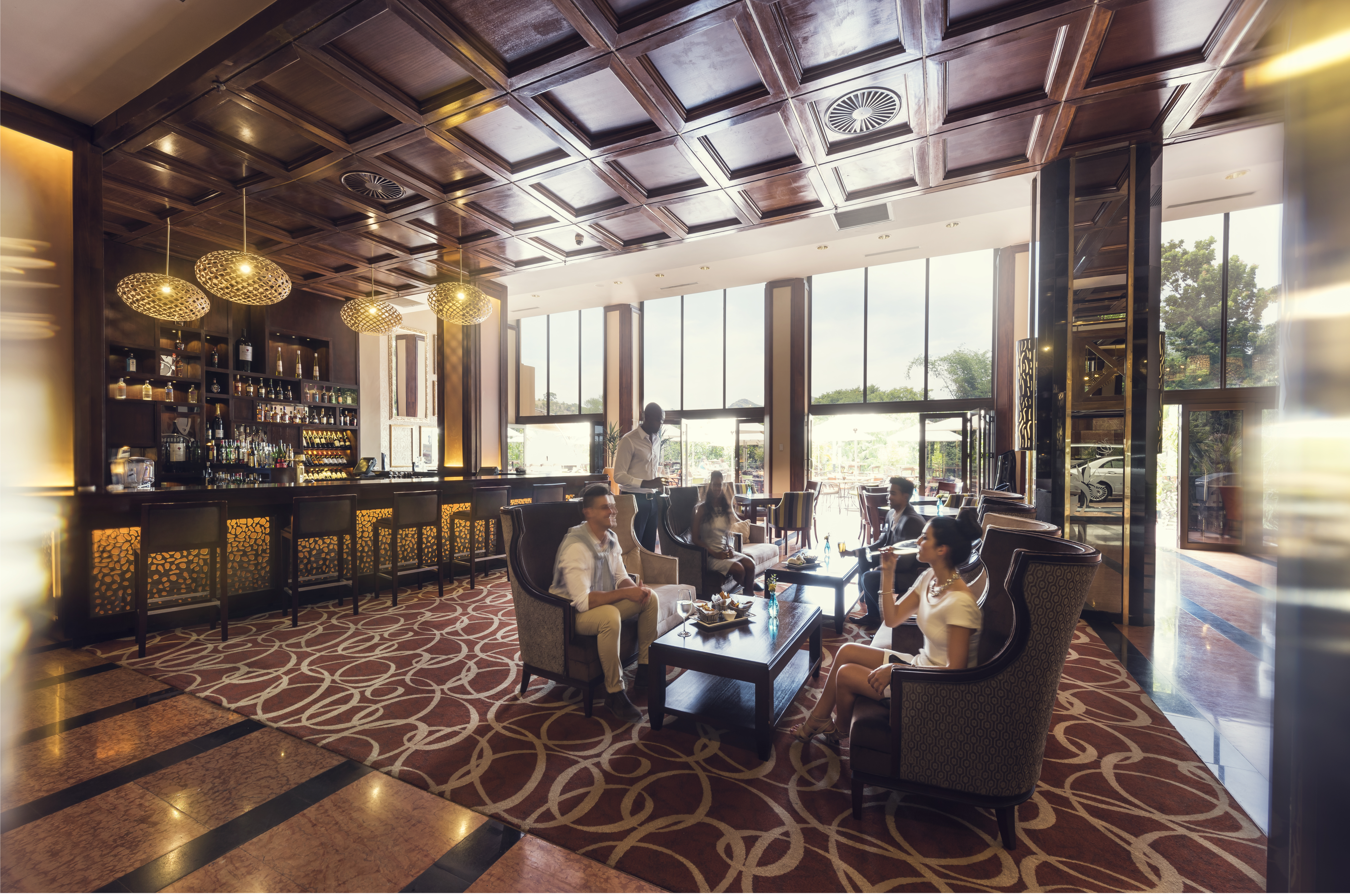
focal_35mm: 14
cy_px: 448
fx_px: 524
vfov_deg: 81.0
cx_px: 675
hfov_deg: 104.3
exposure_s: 1.3
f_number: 11
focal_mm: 14
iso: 100
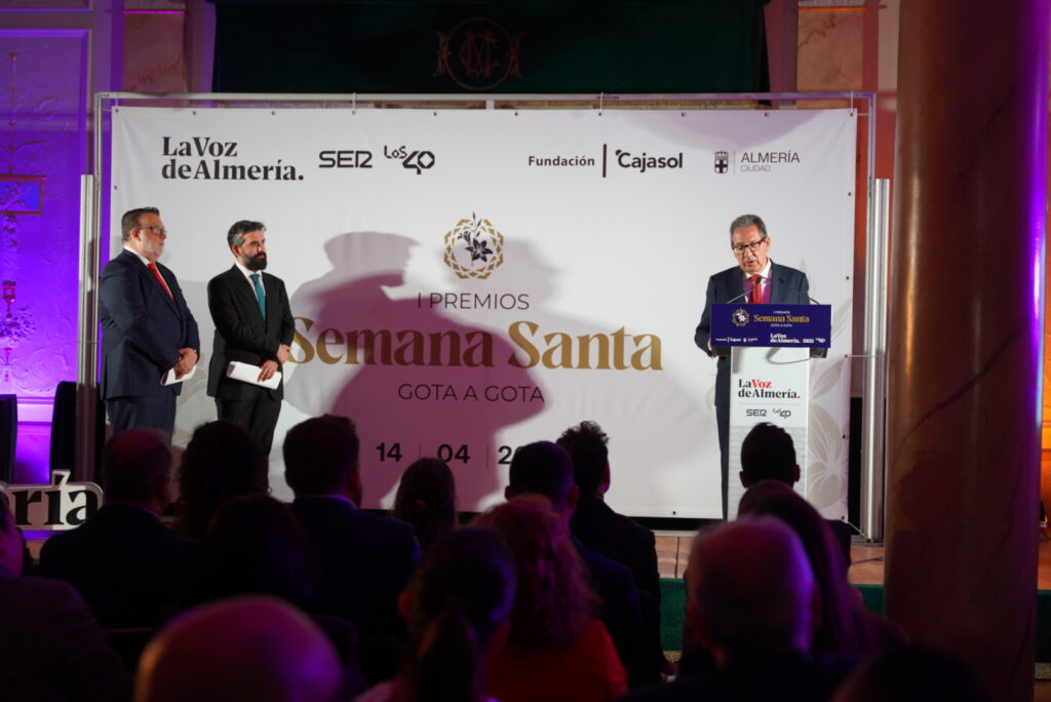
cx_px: 526
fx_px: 1528
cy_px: 351
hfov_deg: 38.0
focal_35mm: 52
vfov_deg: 25.9
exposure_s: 1/200
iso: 1250
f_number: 2.8
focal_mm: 52.3
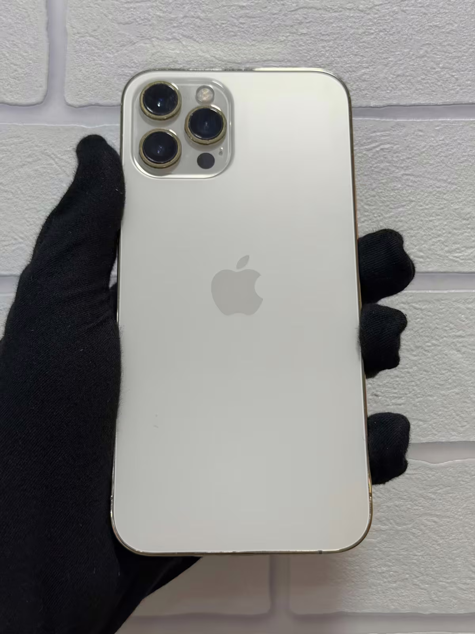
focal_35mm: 48
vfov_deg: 39.7
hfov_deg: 30.3
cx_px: 238
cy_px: 317
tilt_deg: +0.1
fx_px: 878
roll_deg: +0.4
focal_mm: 6.76
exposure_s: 1/100
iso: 80
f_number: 1.78
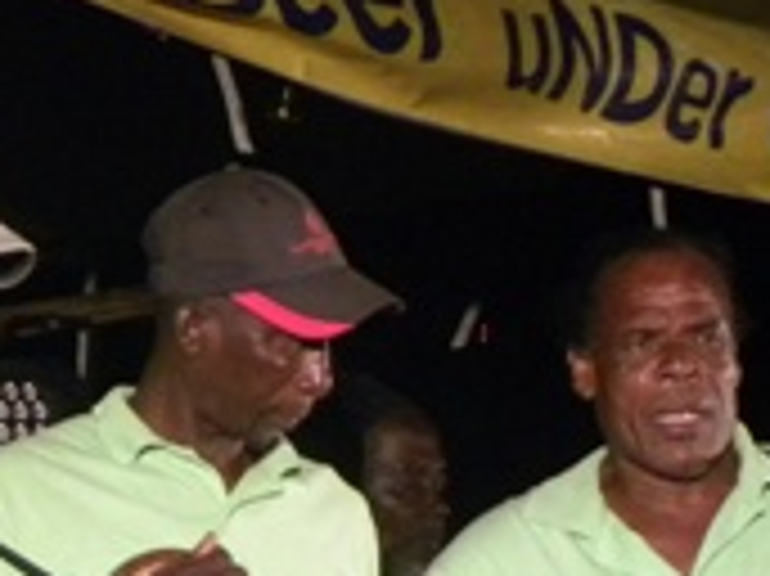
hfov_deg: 7.0
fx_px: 6246
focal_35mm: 281
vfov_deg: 5.2
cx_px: 176
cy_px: 927
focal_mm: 13.4
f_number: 4
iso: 400
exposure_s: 1/96.6
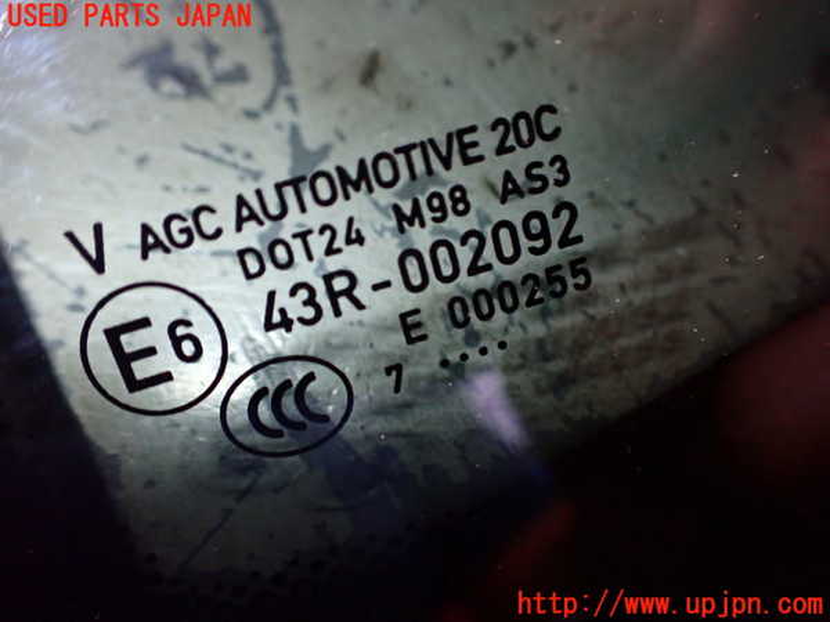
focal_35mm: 30
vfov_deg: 46.8
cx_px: 415
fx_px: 719
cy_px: 311
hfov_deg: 60.0
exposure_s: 1/30
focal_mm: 5.4
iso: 800
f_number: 6.3
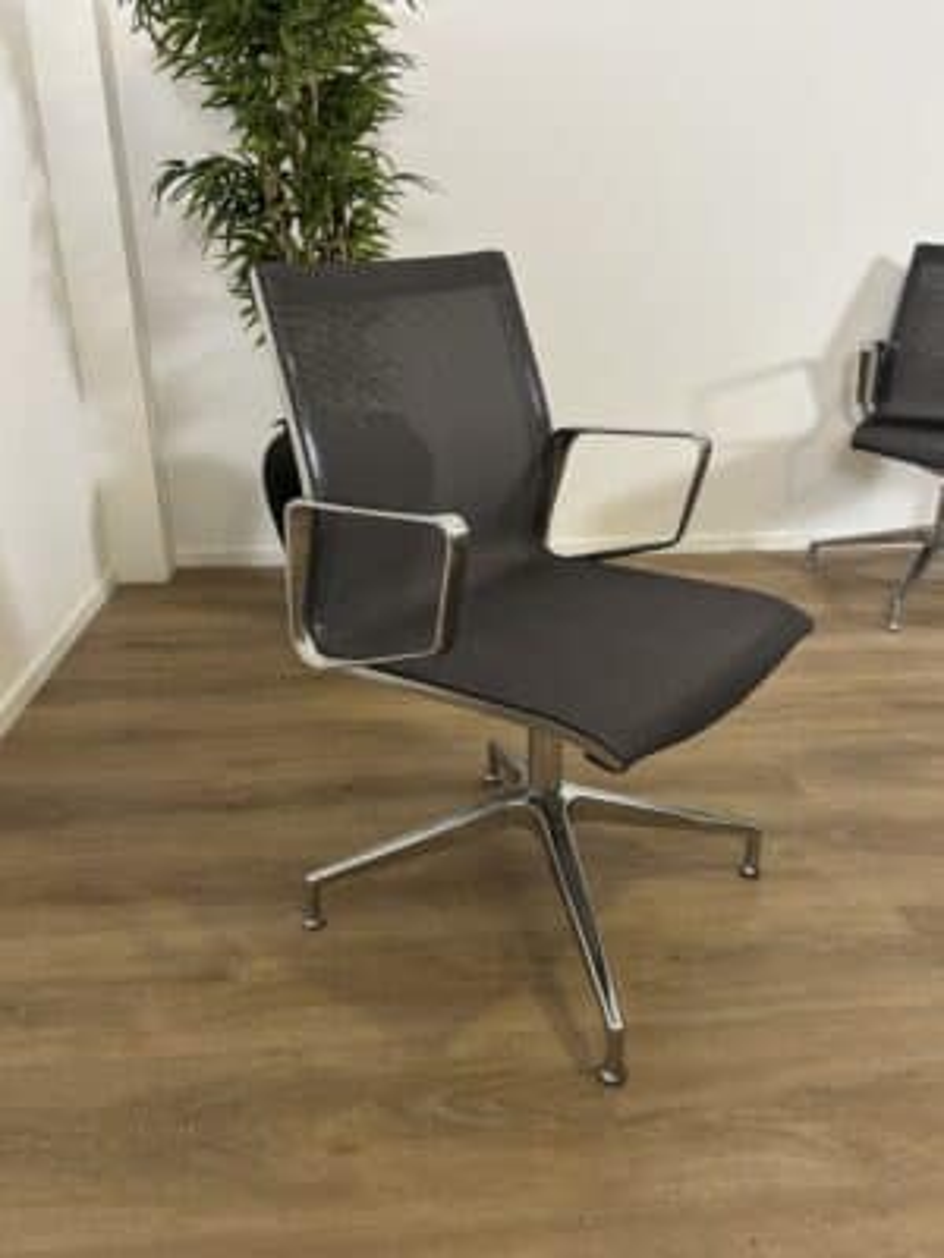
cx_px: 472
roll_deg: -0.1
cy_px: 629
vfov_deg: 67.3
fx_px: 945
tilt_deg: -23.1
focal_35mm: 26
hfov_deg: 53.1
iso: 200
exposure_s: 1/50
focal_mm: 5.7
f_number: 1.5
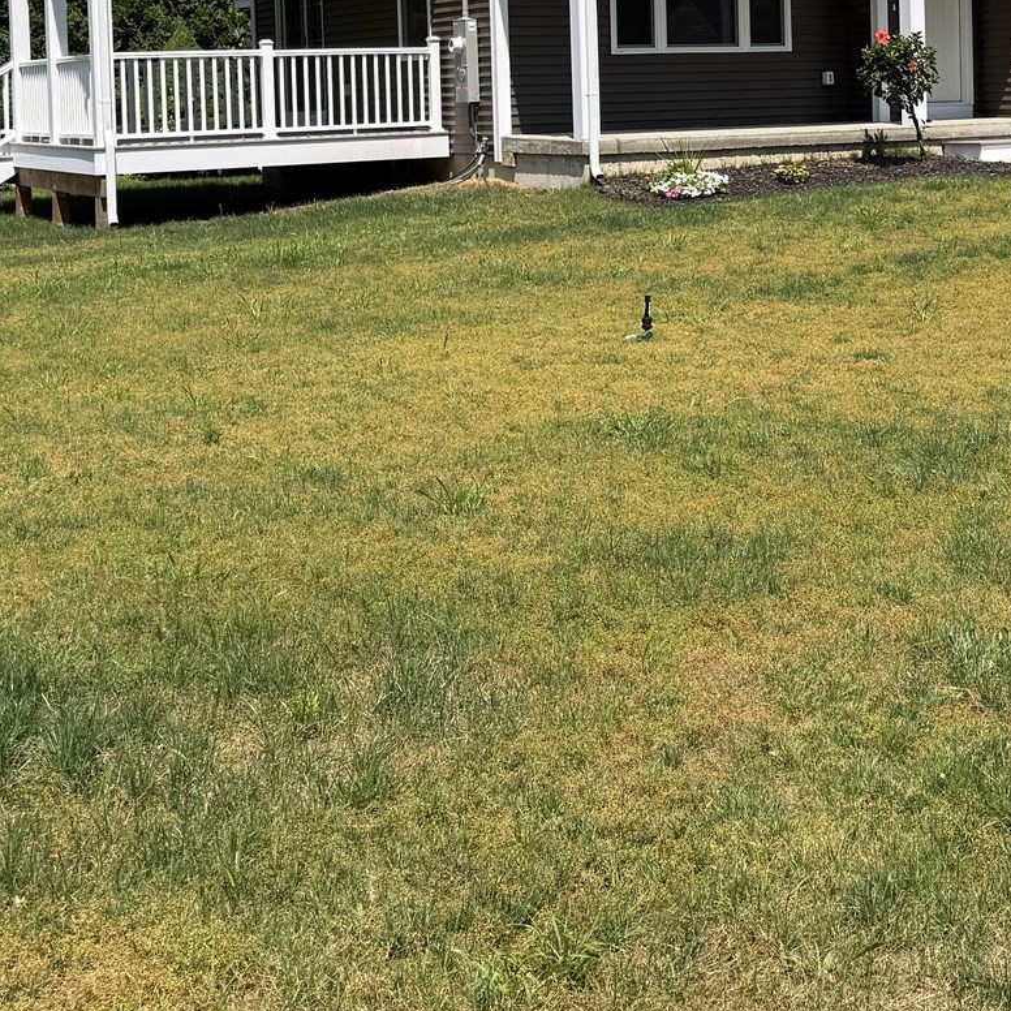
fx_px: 1850
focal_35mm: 56
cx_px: 728
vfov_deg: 29.5
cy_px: 141
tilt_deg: -0.5
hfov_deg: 30.2
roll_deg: +1.3
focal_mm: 6.76
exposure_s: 1/5714
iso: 80
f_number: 1.78
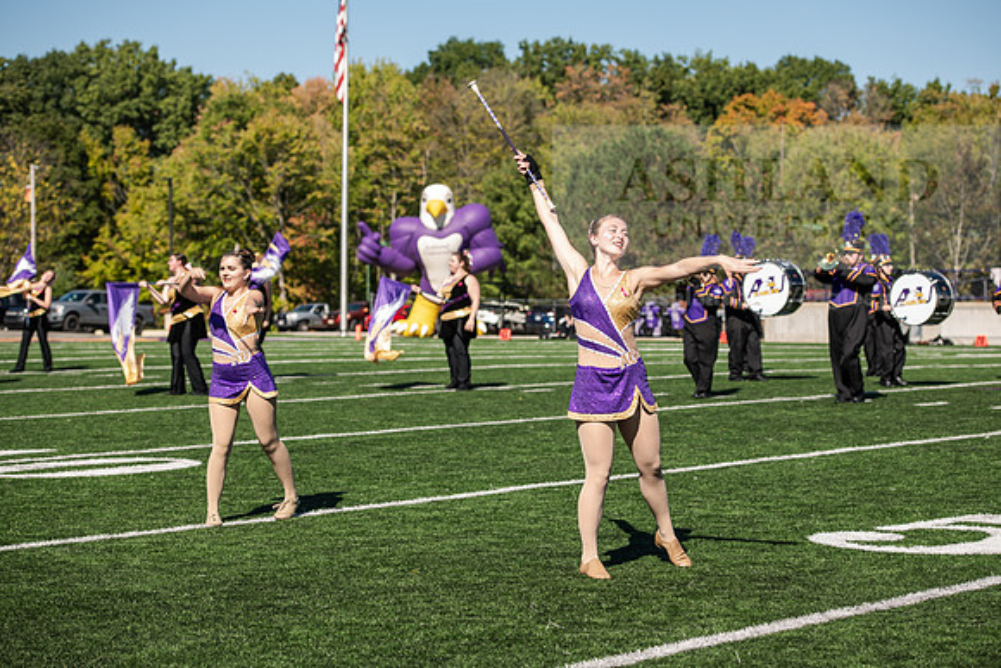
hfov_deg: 24.8
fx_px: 2280
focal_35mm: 82
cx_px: 500
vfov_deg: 16.7
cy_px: 334
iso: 50
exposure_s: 1/320
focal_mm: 82
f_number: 4.5
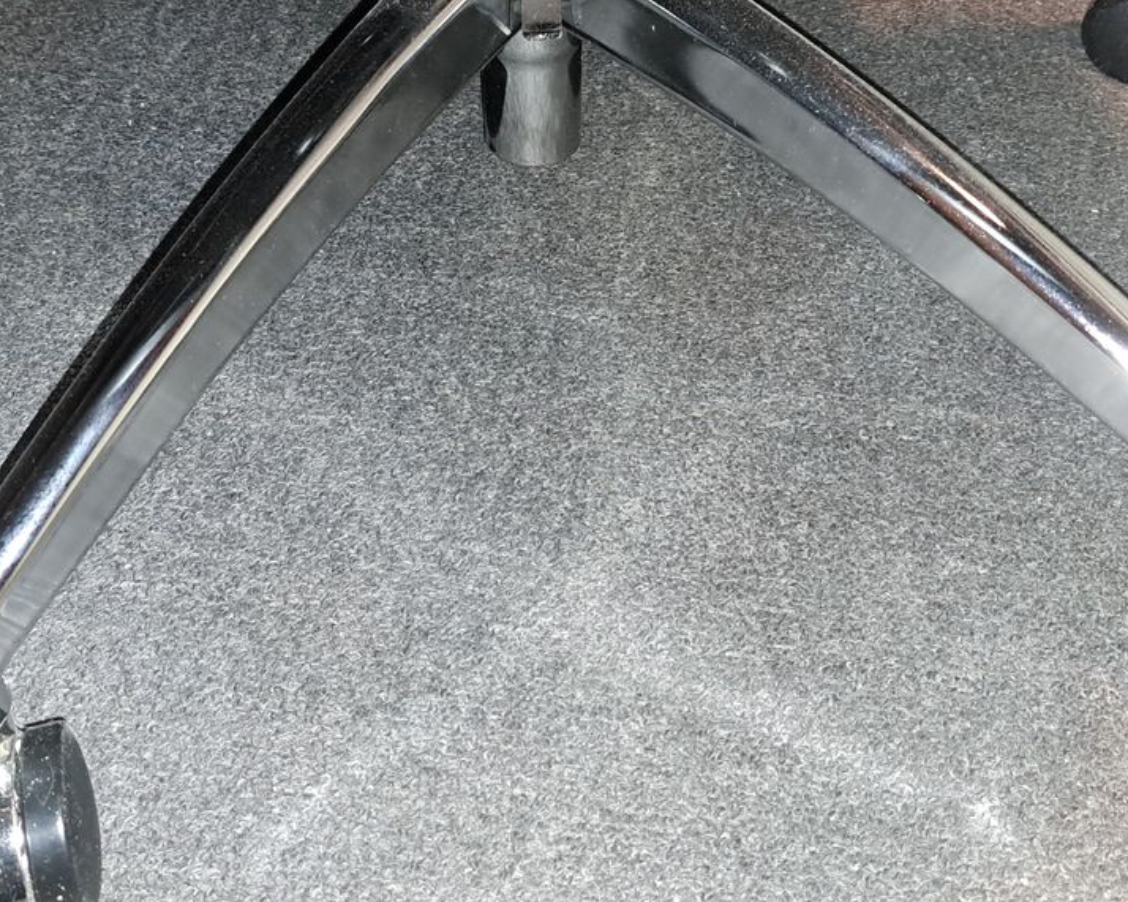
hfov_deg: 43.8
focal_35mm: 42
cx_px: 515
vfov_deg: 34.9
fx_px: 1402
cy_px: 224
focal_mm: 5.23
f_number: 1.8
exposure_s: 1/10
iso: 500
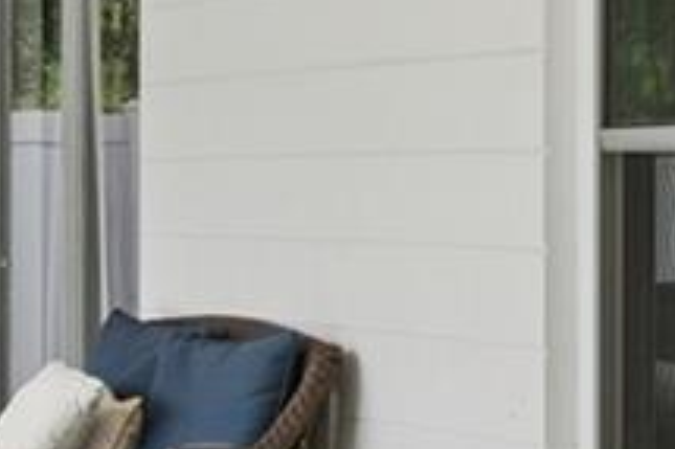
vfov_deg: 9.2
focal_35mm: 149
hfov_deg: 13.3
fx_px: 2792
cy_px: 207
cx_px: 882
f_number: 10
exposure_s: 1/320
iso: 640
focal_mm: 20
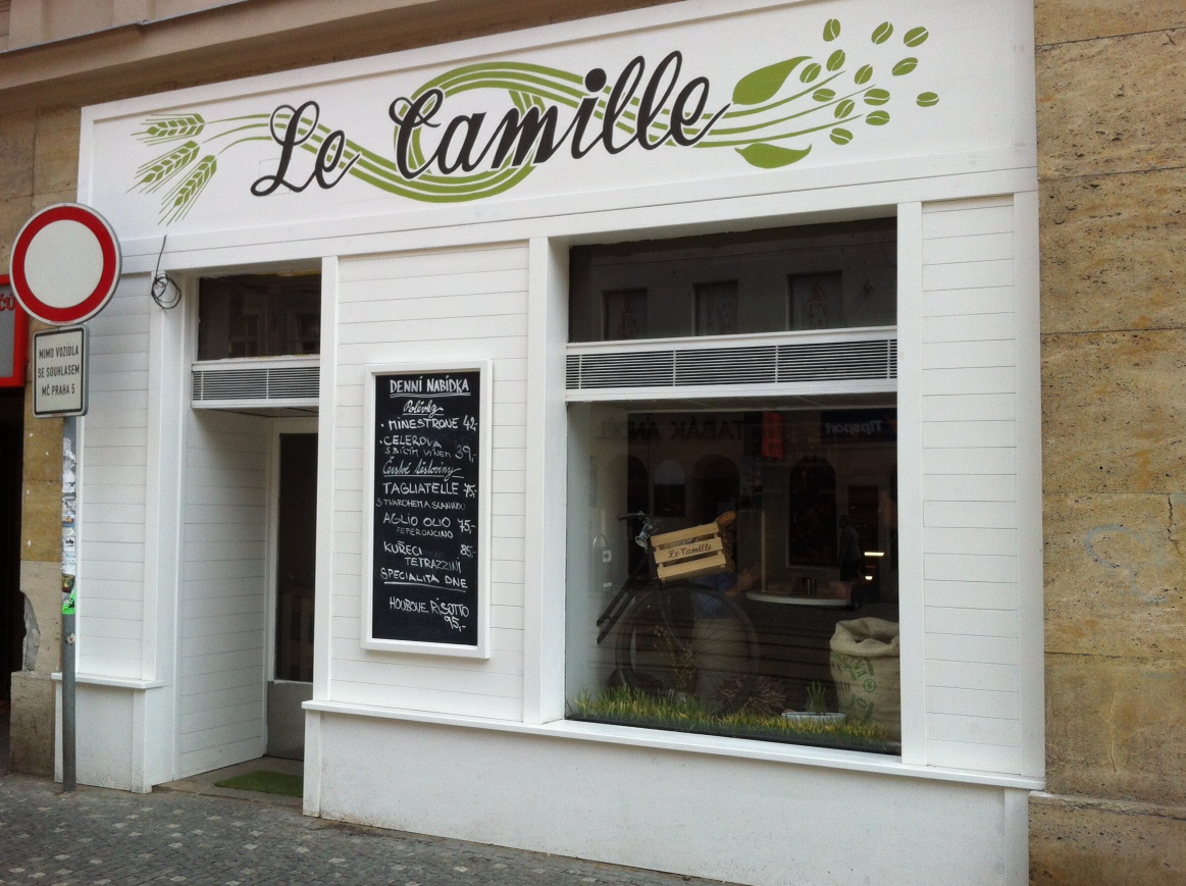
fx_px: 1334
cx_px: 549
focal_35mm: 39
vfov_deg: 36.7
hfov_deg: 47.9
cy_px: 436
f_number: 2.8
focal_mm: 3.85
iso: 80
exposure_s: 1/914
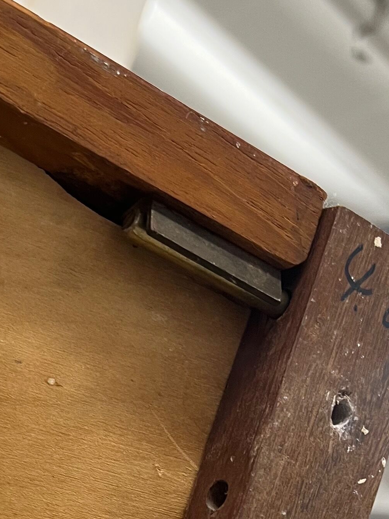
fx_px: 1169
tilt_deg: +7.4
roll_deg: -20.0
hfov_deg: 18.6
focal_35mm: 78
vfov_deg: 23.6
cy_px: 556
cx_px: 37
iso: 100
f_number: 1.5
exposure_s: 1/50
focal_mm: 5.7
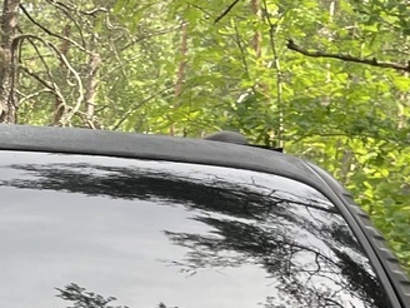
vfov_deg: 10.3
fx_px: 1504
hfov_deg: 14.5
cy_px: 697
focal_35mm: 127
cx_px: -209
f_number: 1.6
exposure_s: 1/208
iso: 32
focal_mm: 4.2
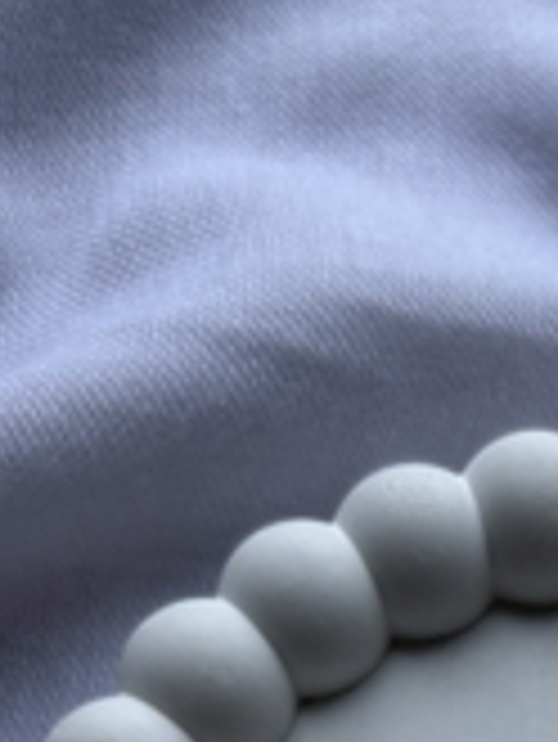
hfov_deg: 16.7
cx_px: 693
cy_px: 1086
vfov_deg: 20.3
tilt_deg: -71.9
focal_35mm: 84
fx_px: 1803
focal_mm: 5.96
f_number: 1.6
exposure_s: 1/1667
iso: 50
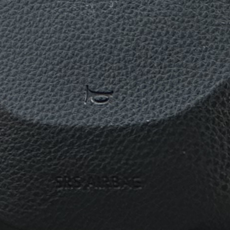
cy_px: -43
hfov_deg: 3.0
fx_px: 4413
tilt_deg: -5.7
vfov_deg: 3.0
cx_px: 183
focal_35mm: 587
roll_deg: +1.4
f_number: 2.8
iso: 80
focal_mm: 9
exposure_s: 1/99
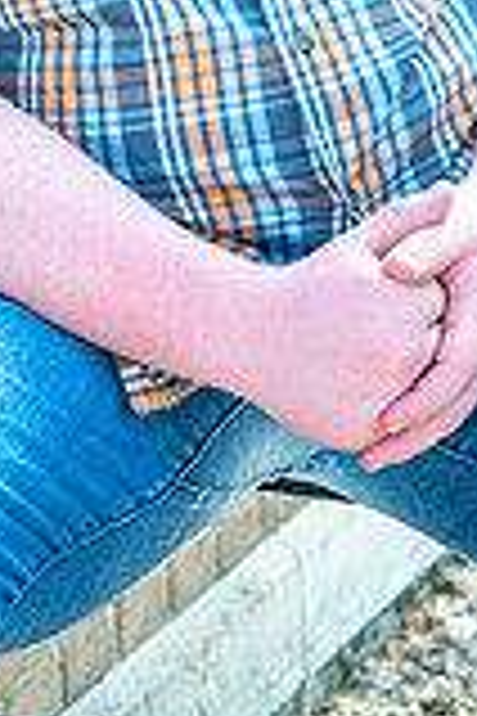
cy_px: -167
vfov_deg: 11.4
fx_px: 3498
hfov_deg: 7.8
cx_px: 144
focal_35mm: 176
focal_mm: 62
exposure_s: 1/80
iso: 320
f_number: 7.1
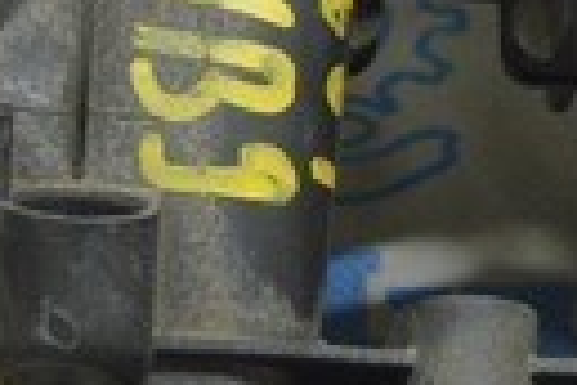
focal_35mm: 310
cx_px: 273
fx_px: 4968
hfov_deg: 6.6
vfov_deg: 4.4
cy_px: -51
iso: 400
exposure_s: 1/20
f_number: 5.6
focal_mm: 26
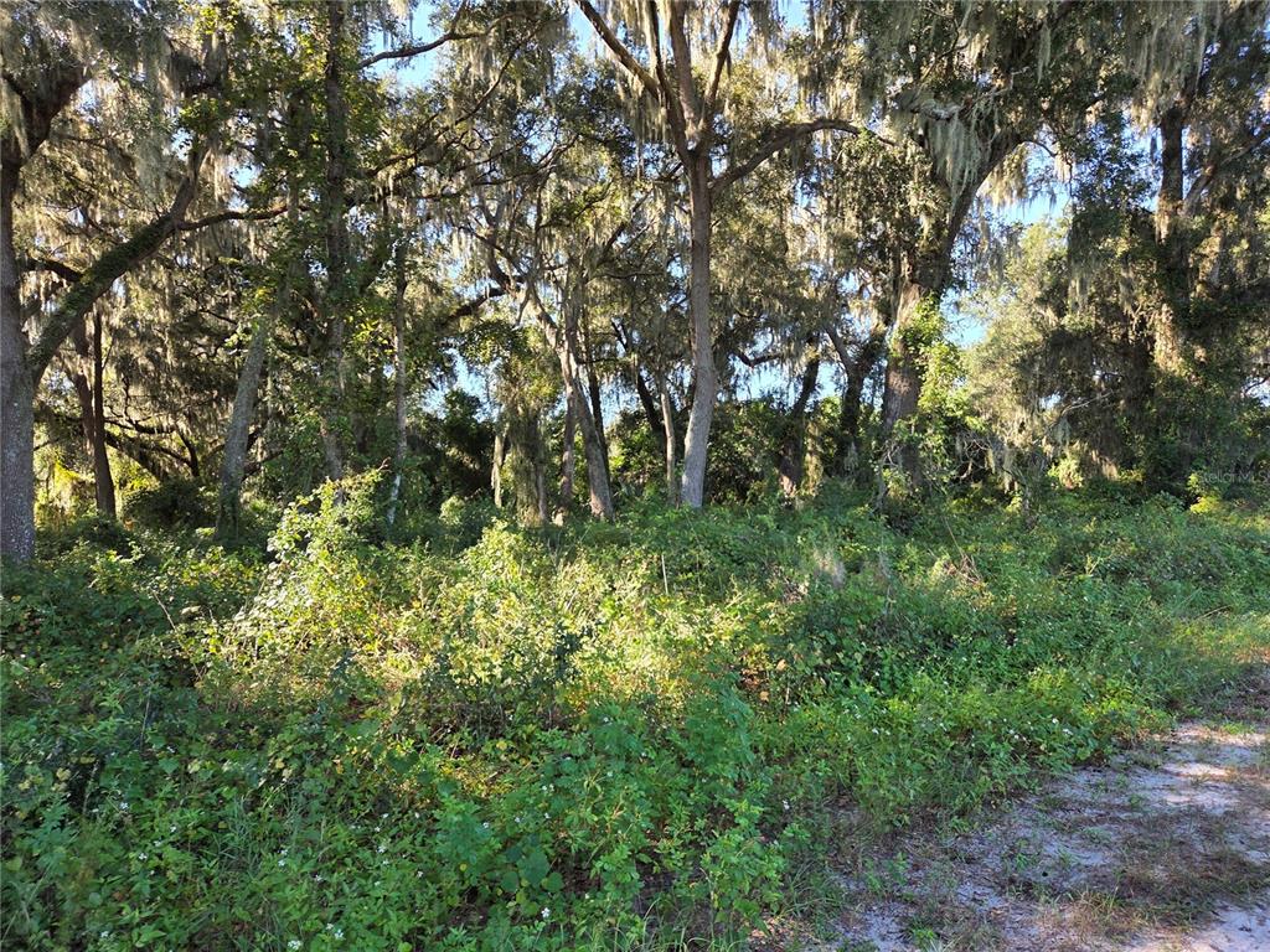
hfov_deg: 73.9
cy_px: 476
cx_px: 635
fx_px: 844
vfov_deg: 58.9
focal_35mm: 23
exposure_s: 1/180
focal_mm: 5.4
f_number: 1.8
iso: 32
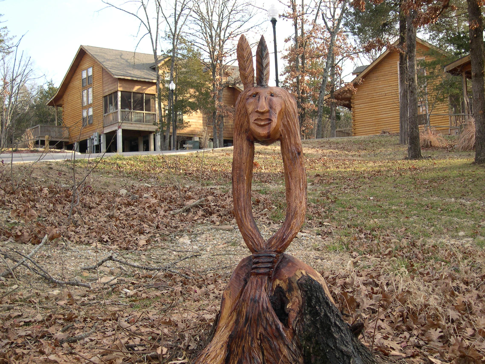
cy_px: 182
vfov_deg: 25.7
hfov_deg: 33.8
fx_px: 799
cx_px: 242
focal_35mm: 57
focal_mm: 12.2
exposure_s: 1/159
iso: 100
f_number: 3.4
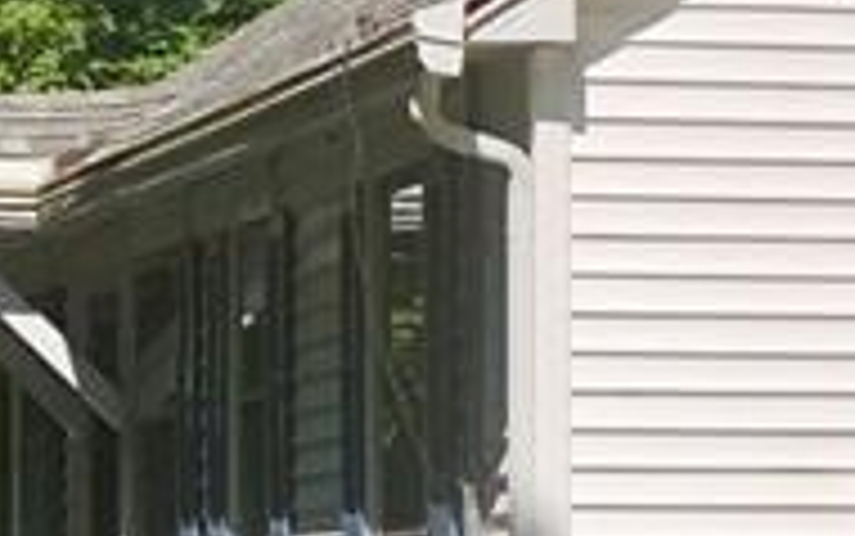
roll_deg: +0.1
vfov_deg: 4.0
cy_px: 473
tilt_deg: +1.2
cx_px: 1760
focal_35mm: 326
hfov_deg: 6.2
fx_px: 7601
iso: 20
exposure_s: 1/827
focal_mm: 6.6
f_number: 2.8
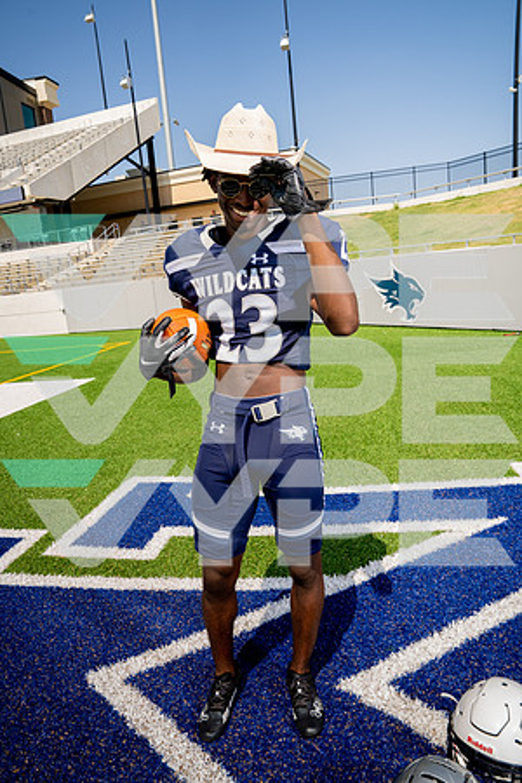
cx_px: 261
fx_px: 522
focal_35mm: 24
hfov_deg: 53.1
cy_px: 392
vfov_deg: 73.7
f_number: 7.1
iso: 100
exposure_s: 1/250
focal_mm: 24
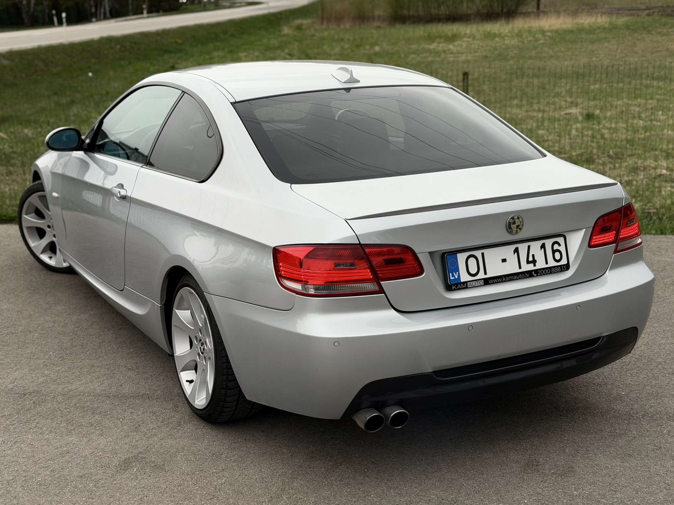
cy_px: 252
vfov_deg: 30.3
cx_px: 337
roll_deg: -0.7
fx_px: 935
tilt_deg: -15.4
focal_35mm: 48
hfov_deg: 39.7
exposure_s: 1/557
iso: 64
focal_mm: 6.76
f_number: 1.78
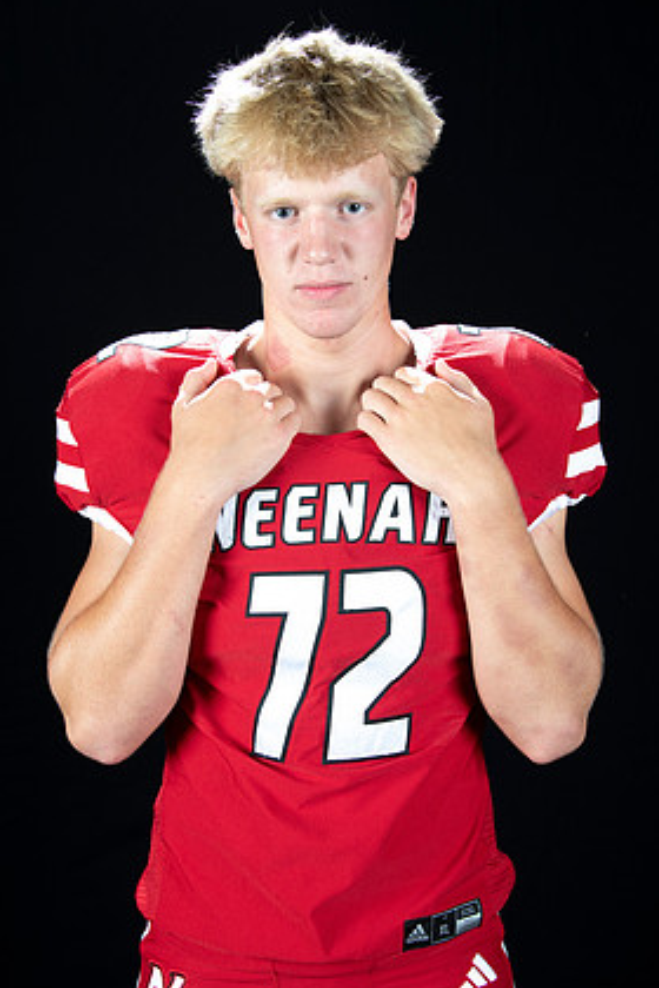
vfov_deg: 33.4
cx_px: 330
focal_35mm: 60
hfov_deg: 22.6
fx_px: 1647
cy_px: 518
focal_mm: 56
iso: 320
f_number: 9
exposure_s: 1/160
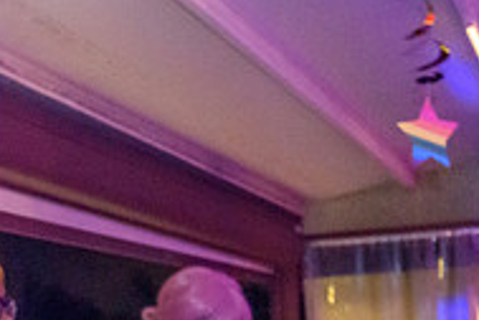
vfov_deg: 14.0
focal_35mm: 92
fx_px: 1224
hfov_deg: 21.7
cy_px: 469
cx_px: 66
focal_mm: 20
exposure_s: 1/60
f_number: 3.5
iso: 5600
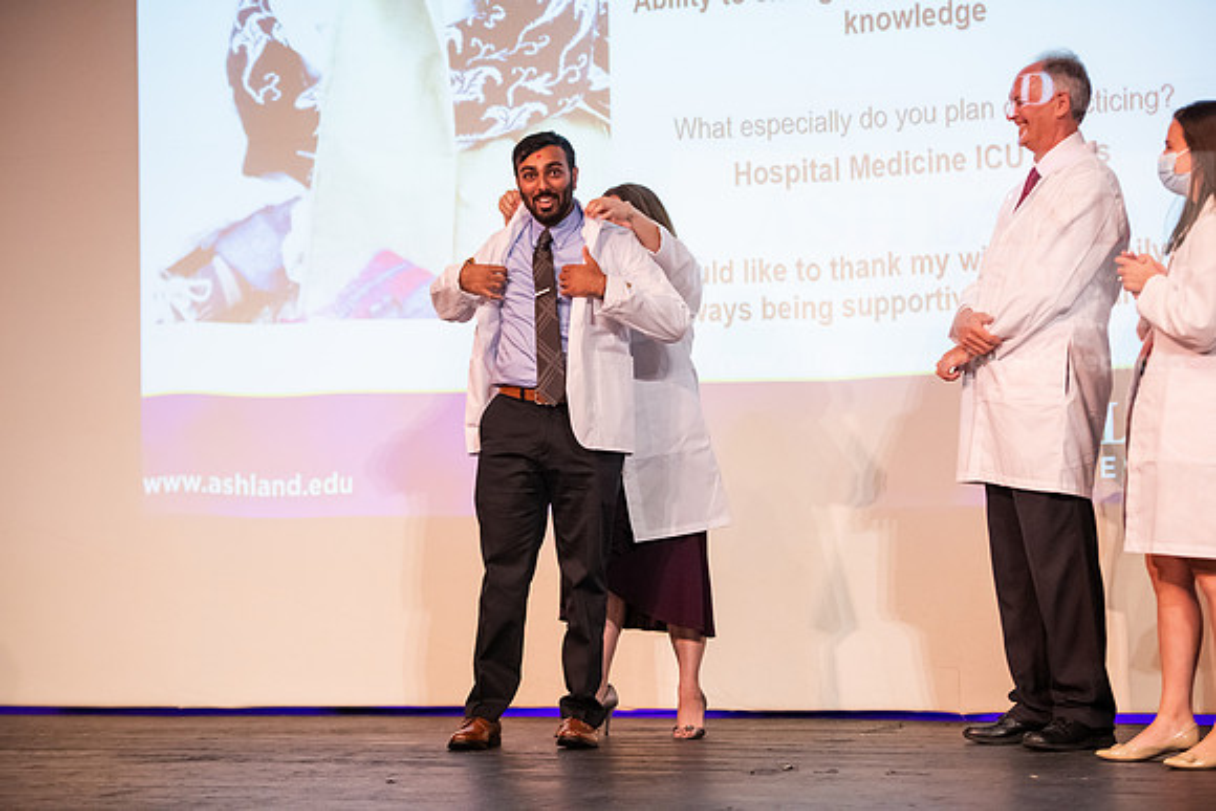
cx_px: 608
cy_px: 406
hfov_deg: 20.4
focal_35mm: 100
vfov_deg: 13.7
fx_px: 3378
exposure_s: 1/200
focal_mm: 100
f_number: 3.2
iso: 4000
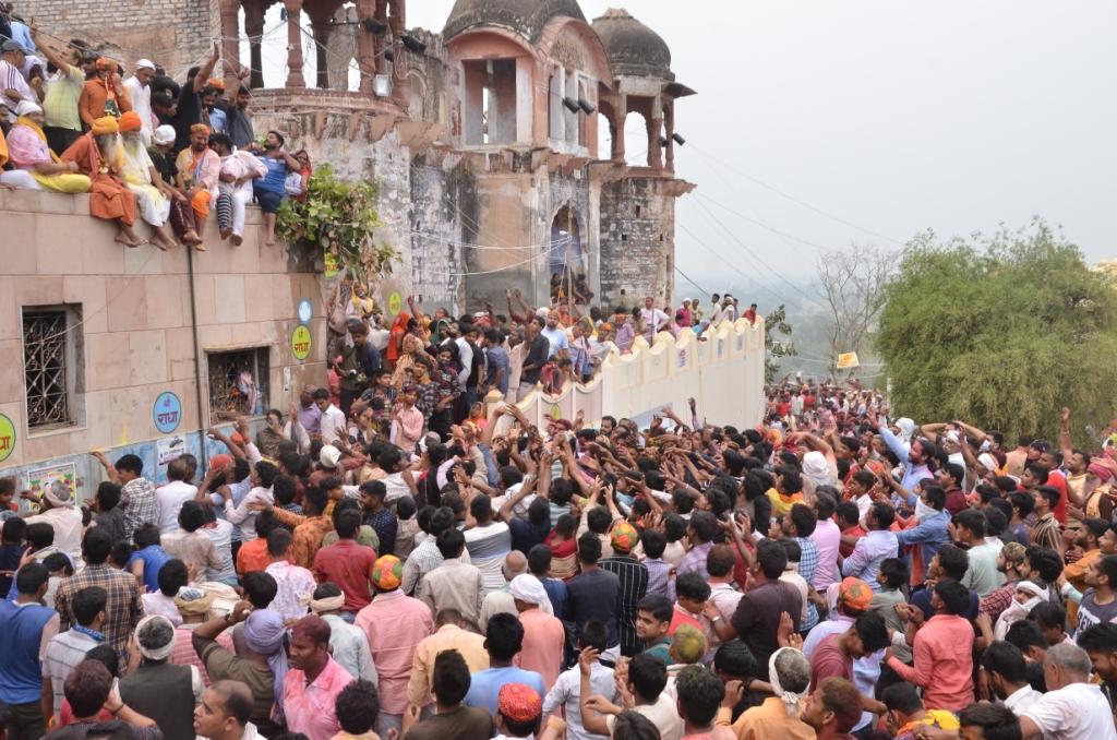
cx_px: 558
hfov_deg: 49.6
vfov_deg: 34.1
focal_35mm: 39
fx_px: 1207
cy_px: 370
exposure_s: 1/160
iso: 800
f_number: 9
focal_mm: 26
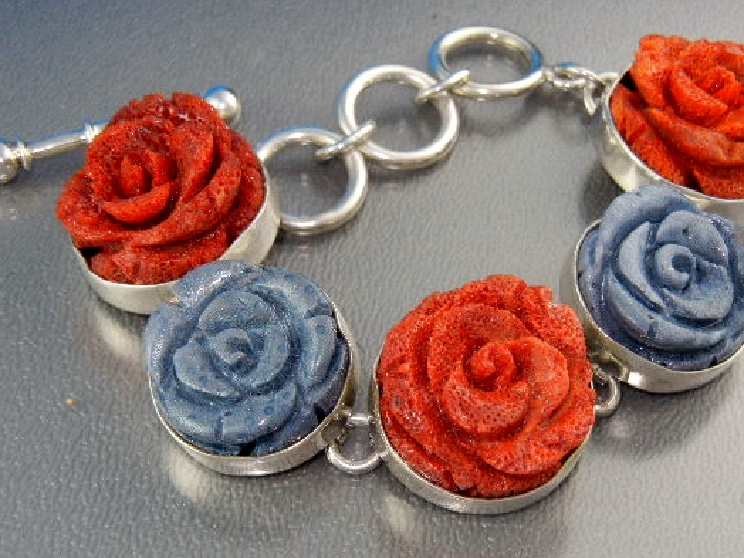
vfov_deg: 17.8
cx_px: 402
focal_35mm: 83
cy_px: 331
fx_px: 1784
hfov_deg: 23.6
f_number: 4.1
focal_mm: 12.2
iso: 216
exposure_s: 1/30
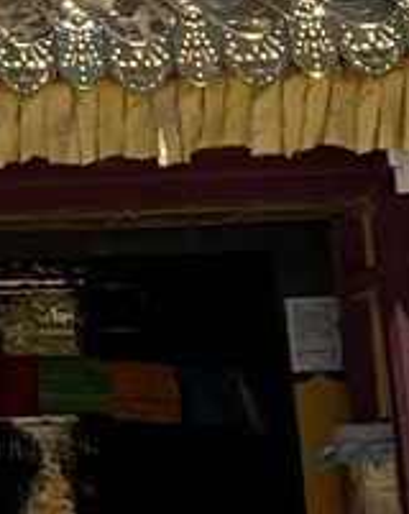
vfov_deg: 7.5
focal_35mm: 253
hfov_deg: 5.7
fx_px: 3840
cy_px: -266
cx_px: -780
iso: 50
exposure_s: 1/3745
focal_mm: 5.1
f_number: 1.6
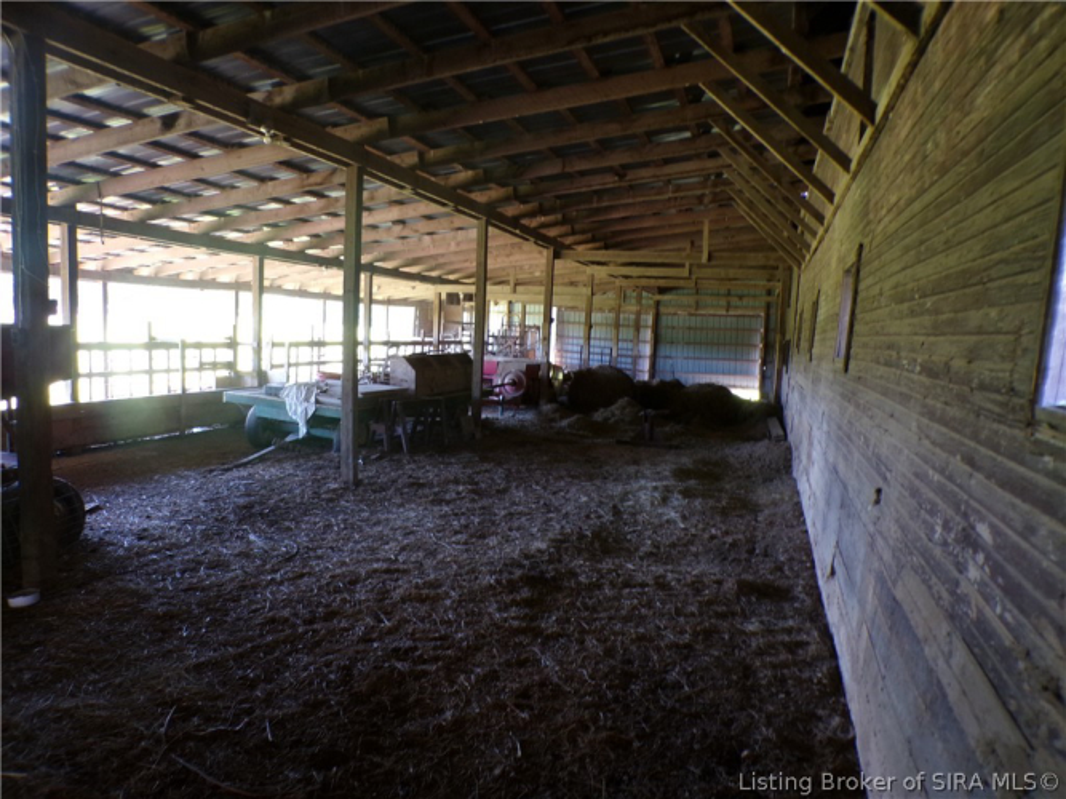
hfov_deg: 71.6
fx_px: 739
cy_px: 400
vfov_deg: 56.8
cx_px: 533
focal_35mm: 24
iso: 200
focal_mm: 4.3
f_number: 3
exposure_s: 1/18
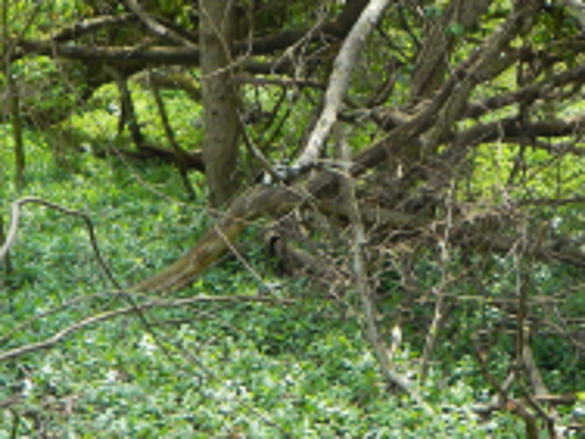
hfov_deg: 17.7
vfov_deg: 13.5
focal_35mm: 110
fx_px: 1859
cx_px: 487
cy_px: 271
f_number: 3.2
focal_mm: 5.6
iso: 80
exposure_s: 1/160
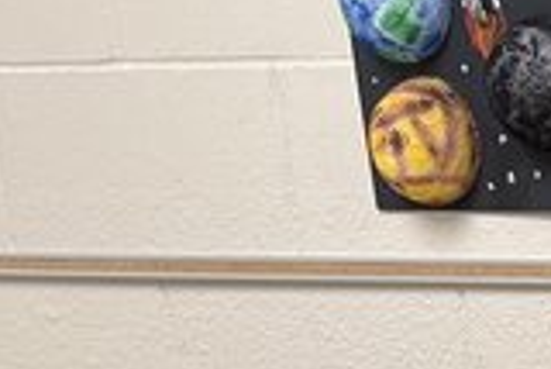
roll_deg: +3.3
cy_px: 924
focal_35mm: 173
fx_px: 2650
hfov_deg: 10.6
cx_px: 1202
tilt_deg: -18.9
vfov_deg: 7.4
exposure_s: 1/60
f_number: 1.6
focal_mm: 5.96
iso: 100
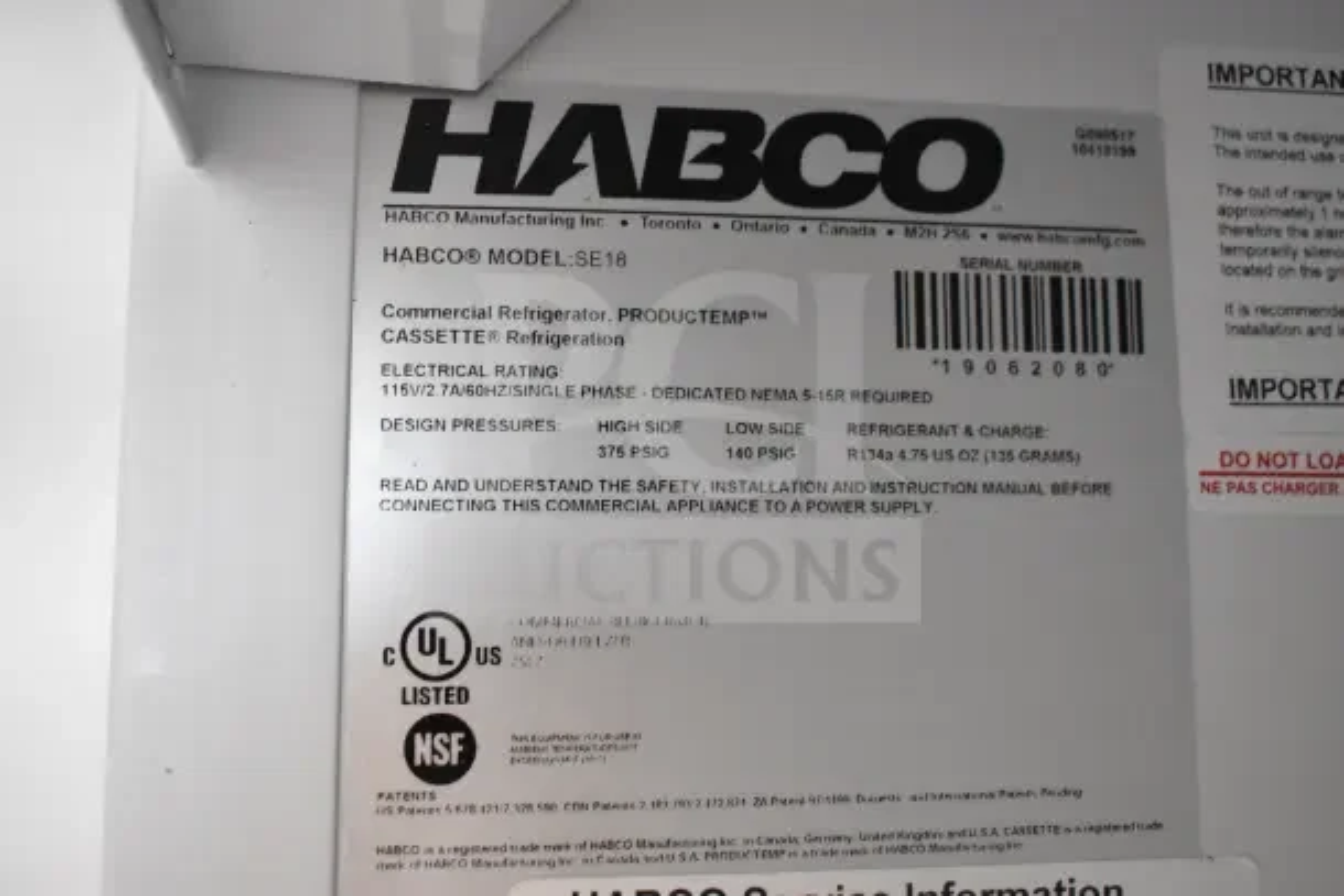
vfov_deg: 30.9
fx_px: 1624
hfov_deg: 45.0
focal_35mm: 44
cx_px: 672
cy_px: 448
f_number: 4.2
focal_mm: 29
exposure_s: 1/80
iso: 6400
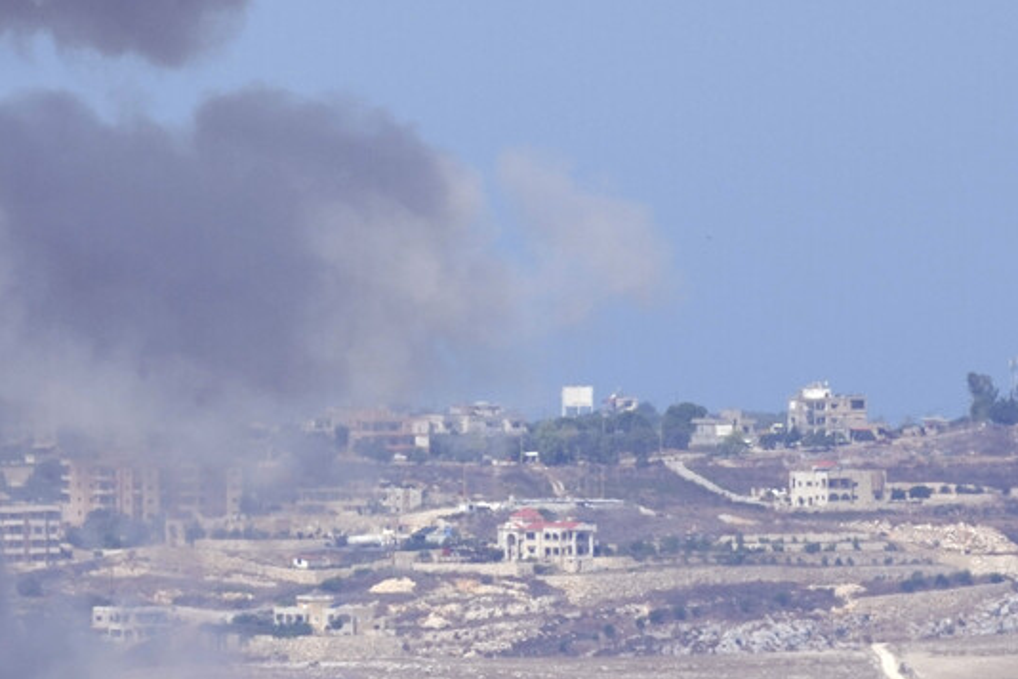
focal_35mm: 1797
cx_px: 44
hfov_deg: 1.1
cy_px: 249
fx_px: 50811
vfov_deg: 0.8
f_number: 7.1
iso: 320
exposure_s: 1/2000
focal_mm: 600
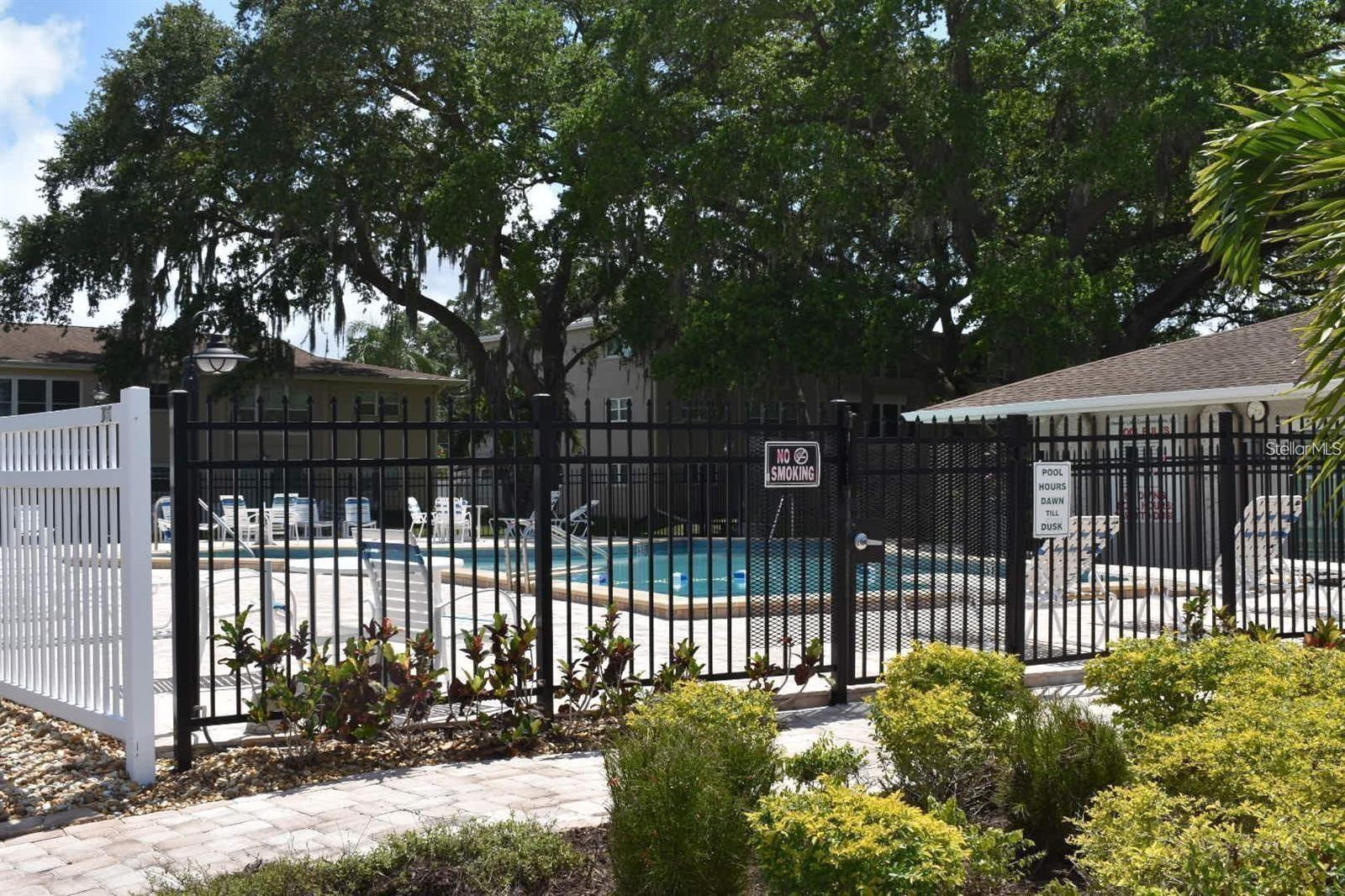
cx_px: 672
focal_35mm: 42
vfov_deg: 31.9
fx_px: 1569
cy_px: 448
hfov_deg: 46.4
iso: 100
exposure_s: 1/200
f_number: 11
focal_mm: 28
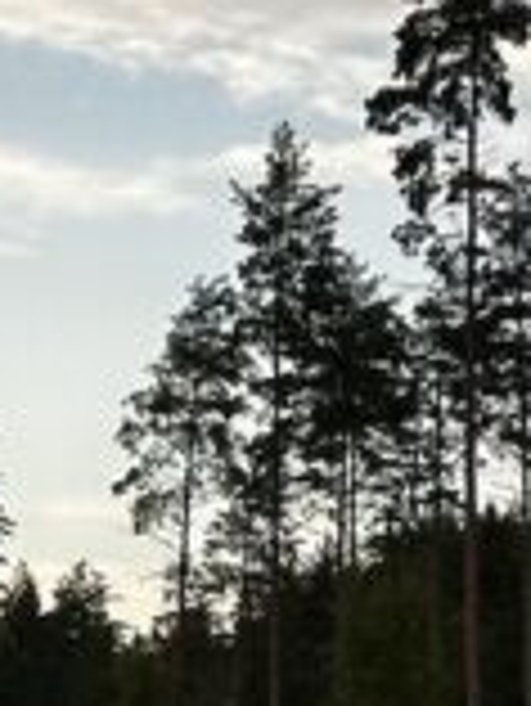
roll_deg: +0.7
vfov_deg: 6.3
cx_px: -1017
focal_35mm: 313
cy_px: 549
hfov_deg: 4.6
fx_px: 6393
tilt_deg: +3.4
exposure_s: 1/1323
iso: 64
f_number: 1.78
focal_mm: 6.86
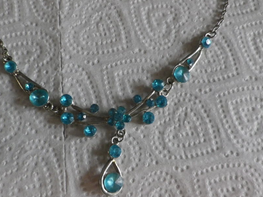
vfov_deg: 45.3
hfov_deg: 58.0
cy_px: 115
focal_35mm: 31
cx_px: 108
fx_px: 236
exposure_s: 1/15
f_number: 3.5
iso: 400
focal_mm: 4.5
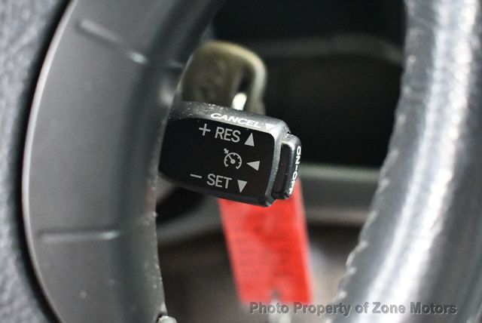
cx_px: 241
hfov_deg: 29.6
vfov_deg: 20.1
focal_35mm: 68
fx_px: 911
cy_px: 162
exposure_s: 1/30
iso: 12800
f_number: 4.5
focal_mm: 34
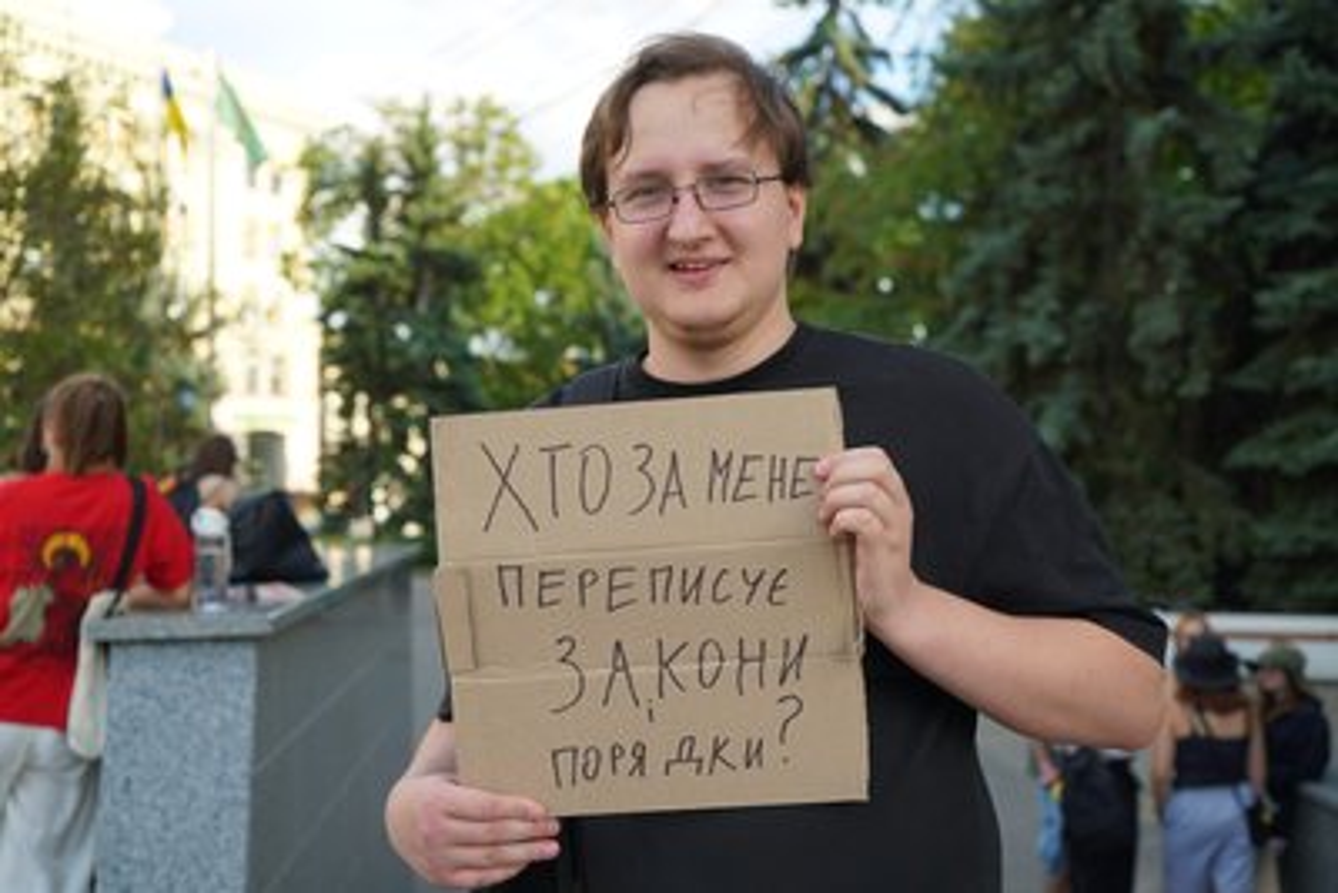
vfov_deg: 32.7
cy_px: 446
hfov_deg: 47.4
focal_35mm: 41
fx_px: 1524
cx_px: 669
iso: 100
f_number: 4
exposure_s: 1/200
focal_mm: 41
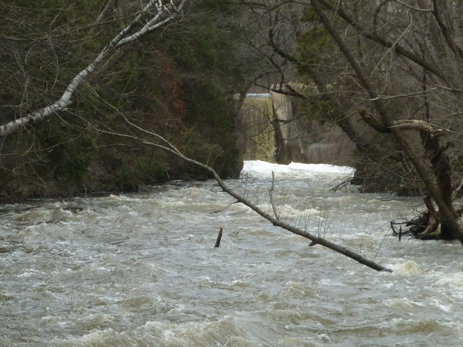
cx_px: 232
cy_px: 174
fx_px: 3170
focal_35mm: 237
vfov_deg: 6.3
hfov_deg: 8.4
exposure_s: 1/320
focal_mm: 22
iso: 200
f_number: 5.9
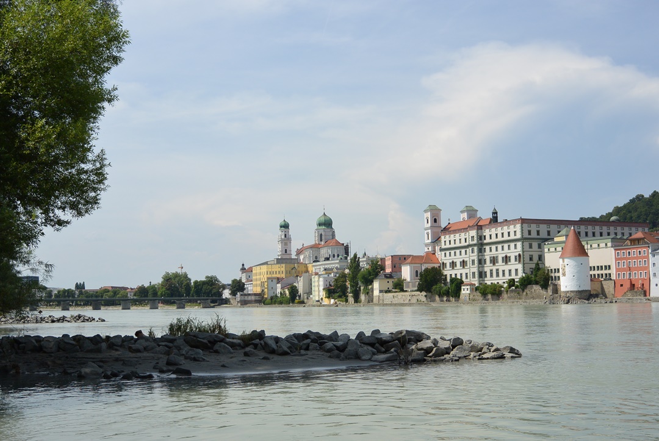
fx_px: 788
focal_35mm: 43
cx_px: 330
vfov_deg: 31.3
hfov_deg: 45.4
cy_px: 220
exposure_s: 1/1600
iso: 100
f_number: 4.2
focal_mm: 16.1
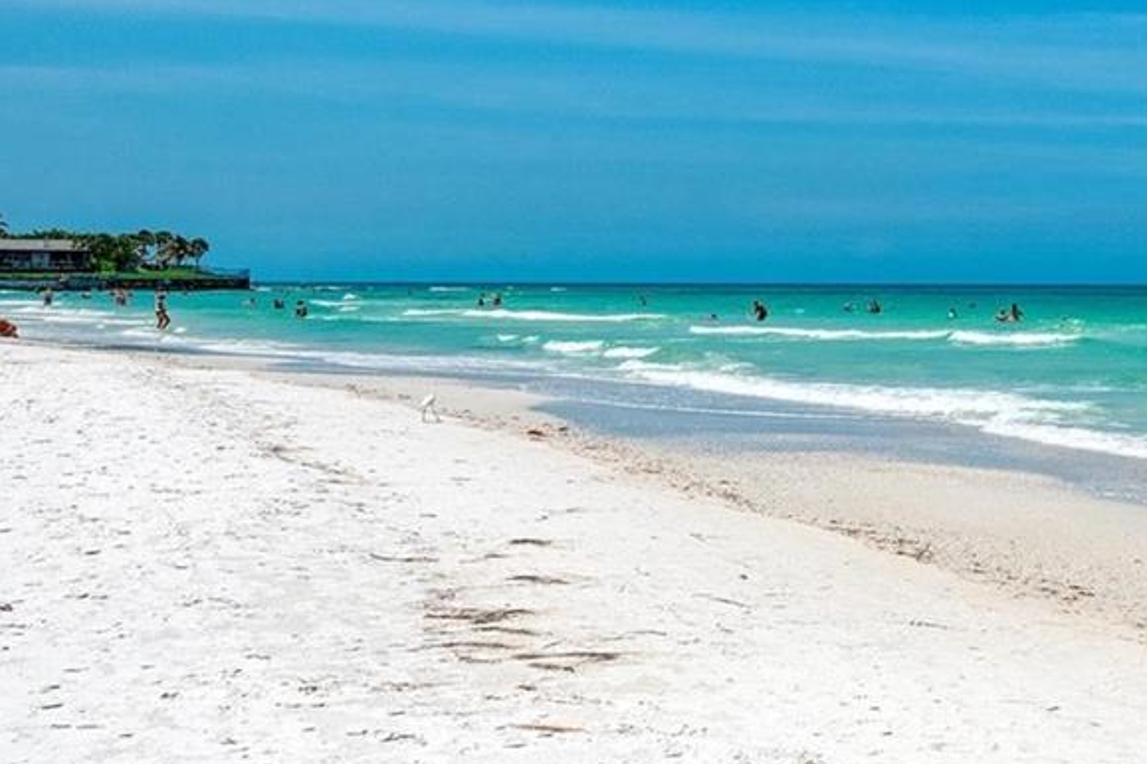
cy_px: 246
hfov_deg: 29.5
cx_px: 1391
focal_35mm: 58
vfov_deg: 23.3
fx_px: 1848
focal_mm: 21
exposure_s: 1/3200
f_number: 7.1
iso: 400
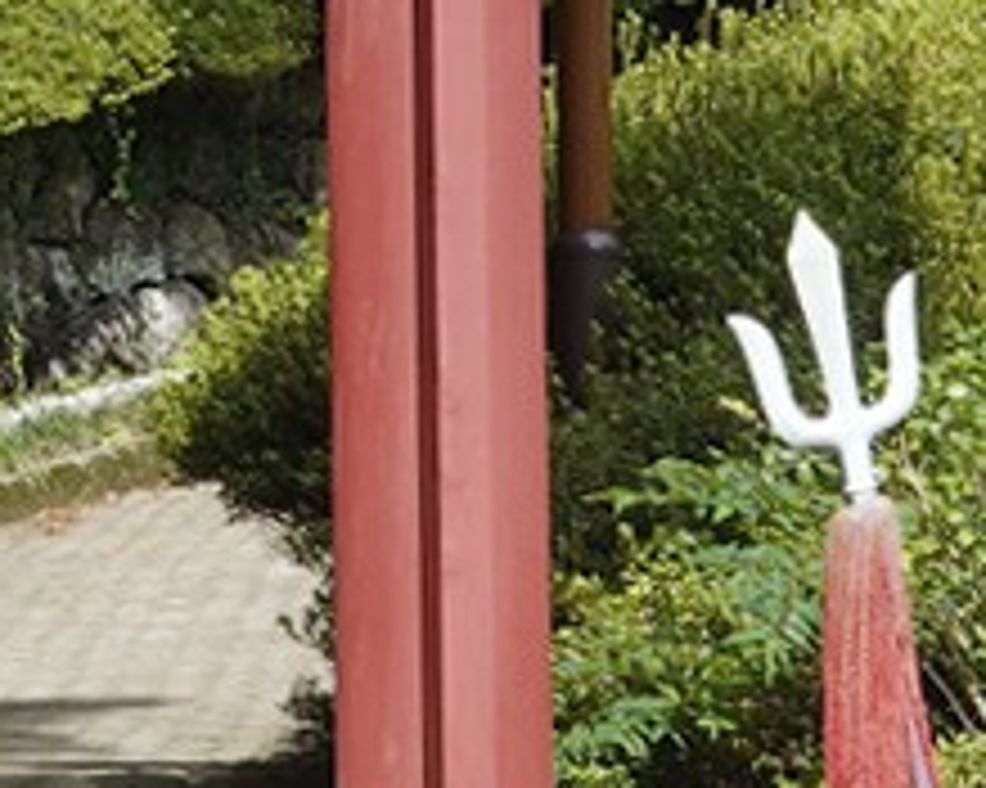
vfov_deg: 5.1
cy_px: -185
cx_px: -491
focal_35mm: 300
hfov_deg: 6.4
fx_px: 8751
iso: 200
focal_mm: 35
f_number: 11
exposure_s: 1/100
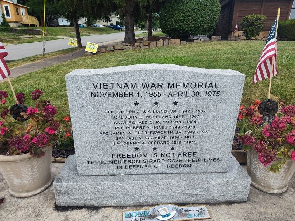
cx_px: 148
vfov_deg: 58.9
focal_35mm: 23
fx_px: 196
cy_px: 110
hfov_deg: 73.9
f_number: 1.8
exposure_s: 1/324
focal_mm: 5.56
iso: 100
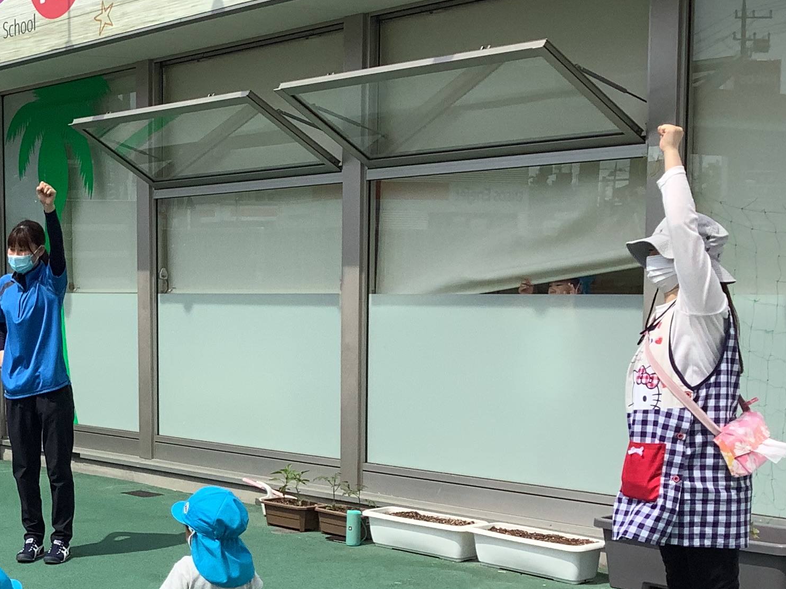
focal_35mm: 68
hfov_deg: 26.8
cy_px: 440
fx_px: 1544
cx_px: -29
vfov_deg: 21.4
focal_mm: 3.3
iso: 25
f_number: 2.4
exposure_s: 1/1314
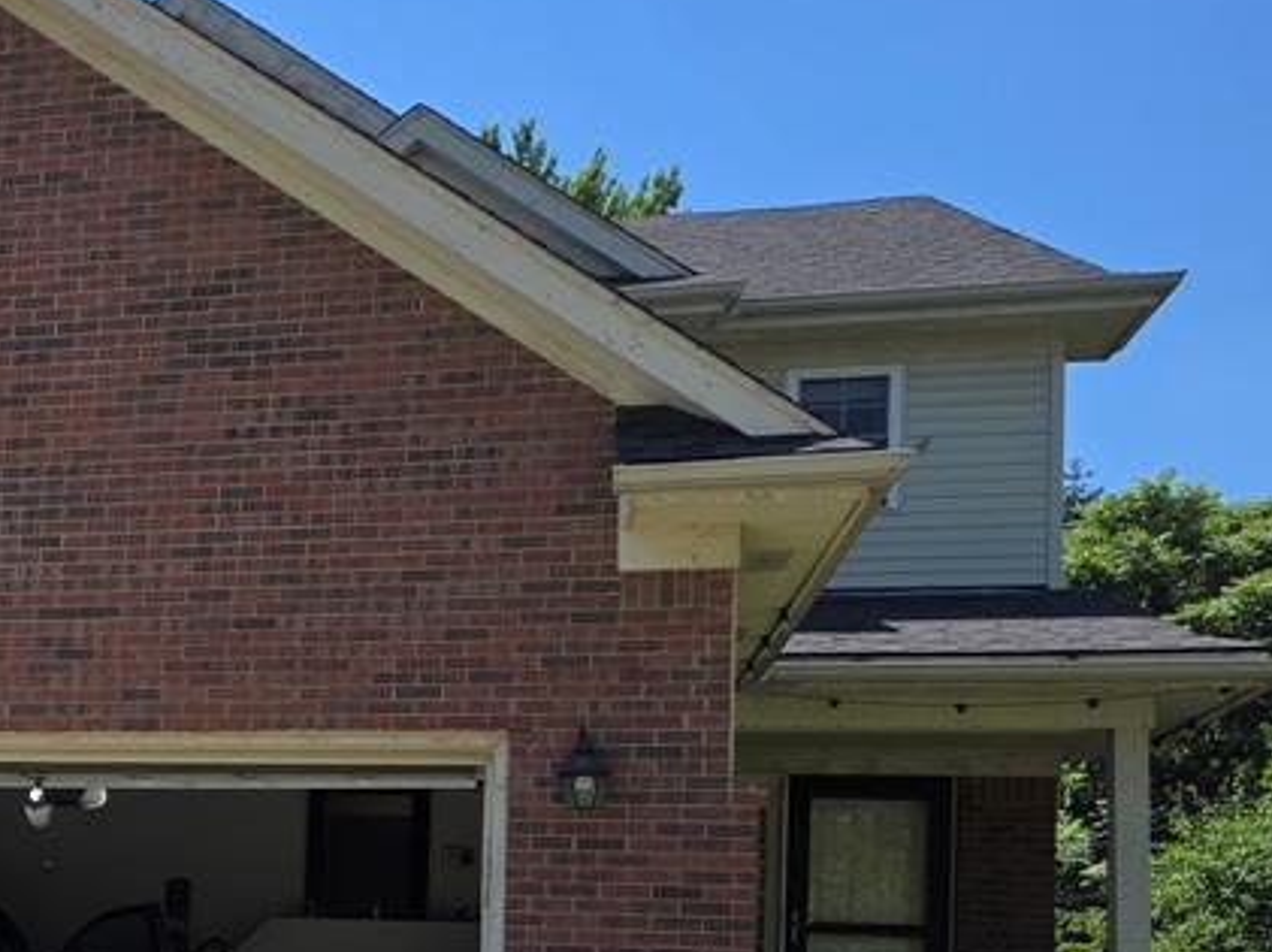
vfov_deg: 25.2
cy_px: 873
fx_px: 2056
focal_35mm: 56
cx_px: -202
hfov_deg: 30.0
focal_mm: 6.3
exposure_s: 1/5017
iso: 80
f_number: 1.7
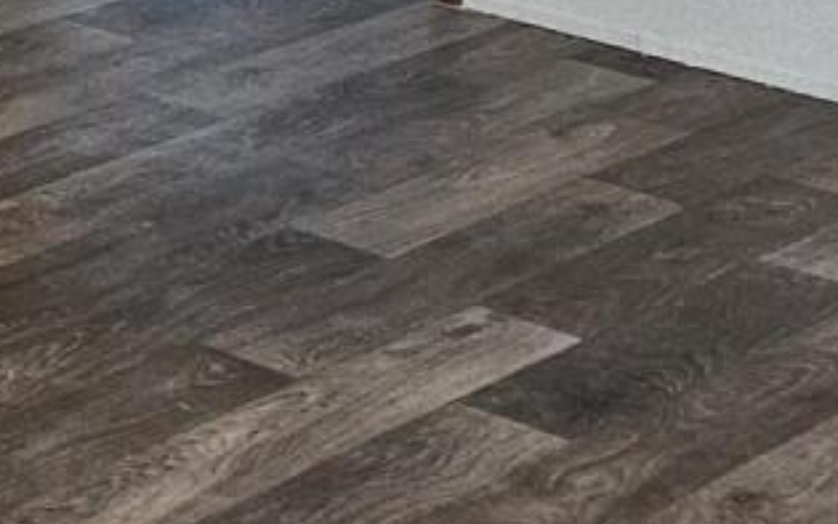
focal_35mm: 155
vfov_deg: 7.9
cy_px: -673
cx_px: -982
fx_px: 3541
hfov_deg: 11.7
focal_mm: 5.4
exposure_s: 1/120
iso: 250
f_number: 1.8
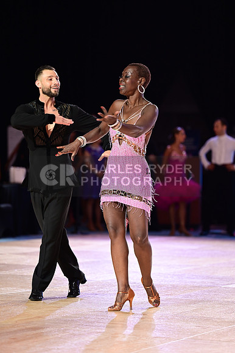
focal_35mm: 140
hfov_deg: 9.8
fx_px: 1372
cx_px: 118
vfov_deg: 14.7
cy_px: 176
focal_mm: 140
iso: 1600
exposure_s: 1/320
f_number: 2.8
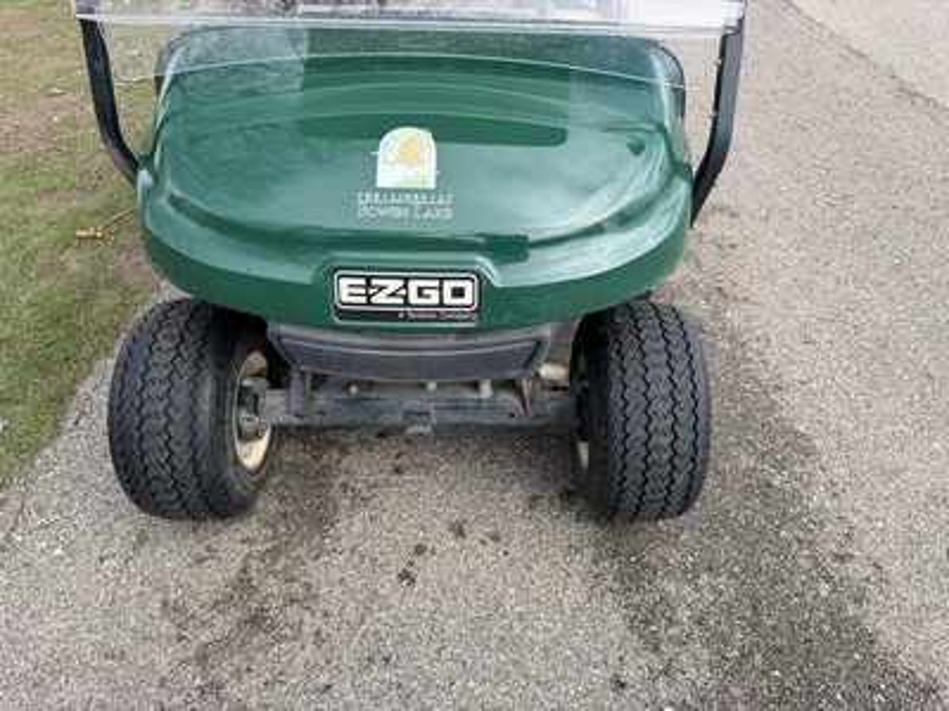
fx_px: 658
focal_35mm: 24
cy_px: 356
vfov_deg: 56.8
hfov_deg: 71.6
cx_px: 474
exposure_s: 1/1689
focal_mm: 6.76
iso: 100
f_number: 1.78
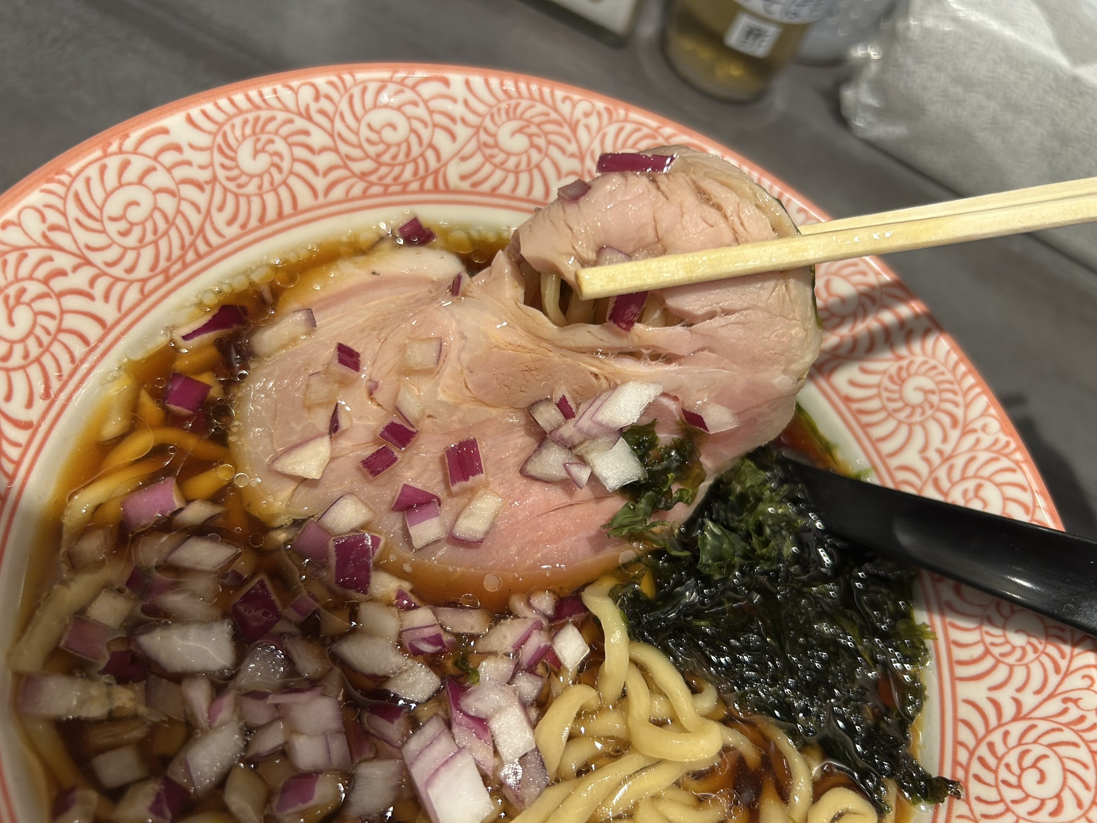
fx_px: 824
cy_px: 412
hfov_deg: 67.3
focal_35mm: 26
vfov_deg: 53.1
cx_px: 548
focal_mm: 5.7
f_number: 1.5
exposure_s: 1/119
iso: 80
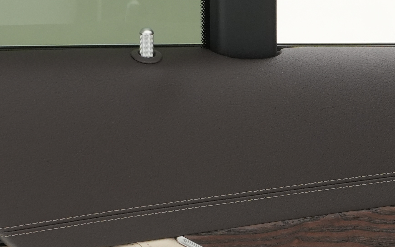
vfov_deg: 6.7
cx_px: 431
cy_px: 435
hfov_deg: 10.8
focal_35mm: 191
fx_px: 2054
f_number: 7.1
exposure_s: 1/80
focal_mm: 35
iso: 500
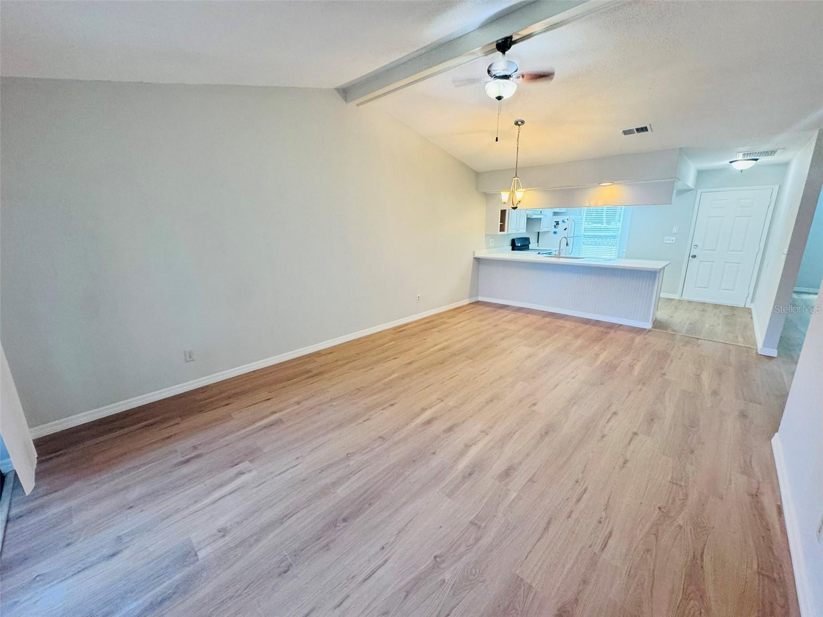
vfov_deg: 85.7
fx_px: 333
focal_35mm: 14
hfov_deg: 102.1
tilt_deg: -15.4
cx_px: 412
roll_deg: +1.0
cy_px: 308
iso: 250
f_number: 2.2
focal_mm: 2.22
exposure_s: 1/60
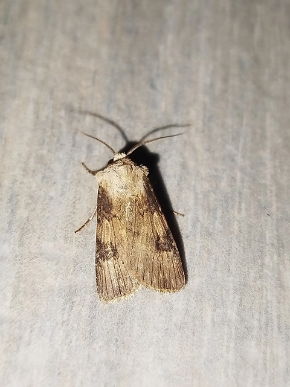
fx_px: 827
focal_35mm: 74
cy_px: 194
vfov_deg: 26.3
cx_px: 145
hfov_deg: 19.9
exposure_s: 1/50
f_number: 1.7
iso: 160
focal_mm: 5.31
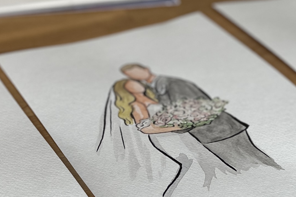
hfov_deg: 21.7
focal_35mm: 94
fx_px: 773
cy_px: 125
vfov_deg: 14.5
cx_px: 175
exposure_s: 1/244
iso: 80
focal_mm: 6.86
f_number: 1.78
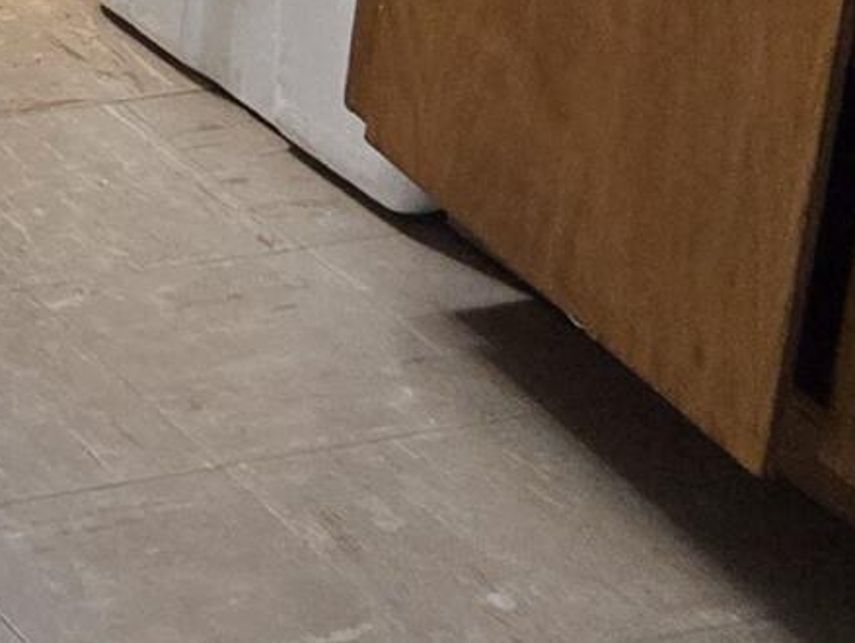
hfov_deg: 10.8
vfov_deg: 8.9
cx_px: -1157
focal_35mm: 157
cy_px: -701
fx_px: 3881
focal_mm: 5.4
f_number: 1.8
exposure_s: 1/120
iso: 500
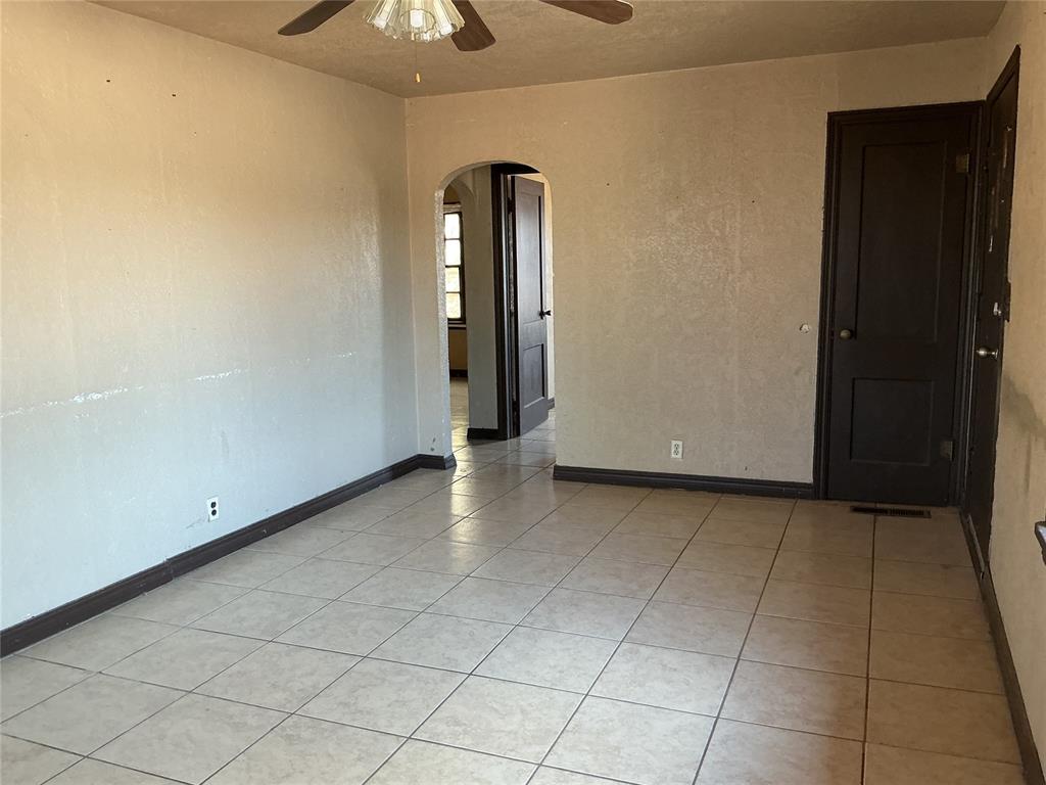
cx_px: 523
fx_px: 876
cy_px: 392
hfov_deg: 61.7
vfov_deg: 48.2
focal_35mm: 29
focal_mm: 3
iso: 80
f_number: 1.8
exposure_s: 1/60
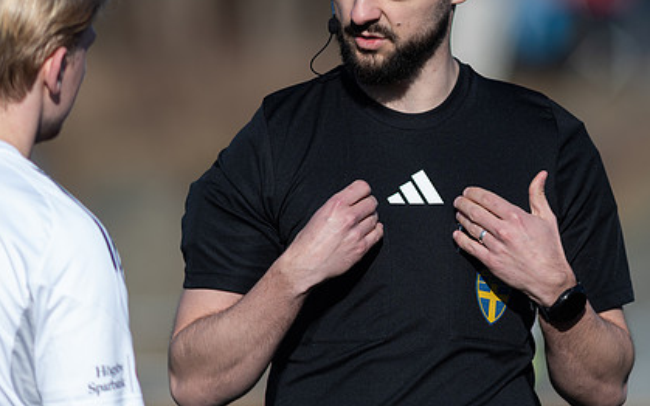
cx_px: 444
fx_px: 11250
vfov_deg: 2.1
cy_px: 111
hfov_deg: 3.3
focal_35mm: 635
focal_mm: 300
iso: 100
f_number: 3.2
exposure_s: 1/1250
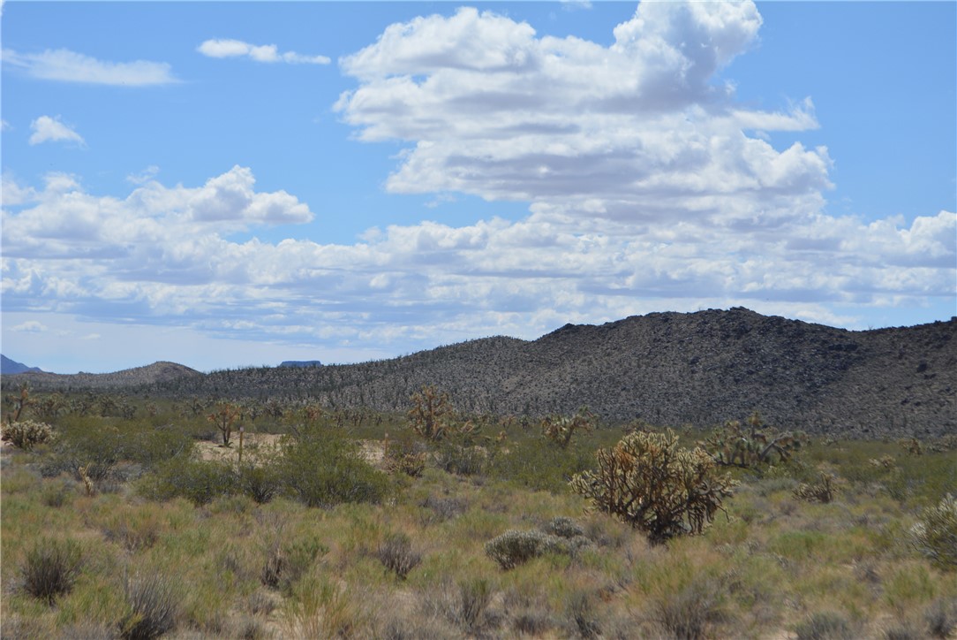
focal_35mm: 82
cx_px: 478
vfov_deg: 16.6
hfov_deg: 24.6
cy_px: 320
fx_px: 2194
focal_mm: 55
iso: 400
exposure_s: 1/2000
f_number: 8
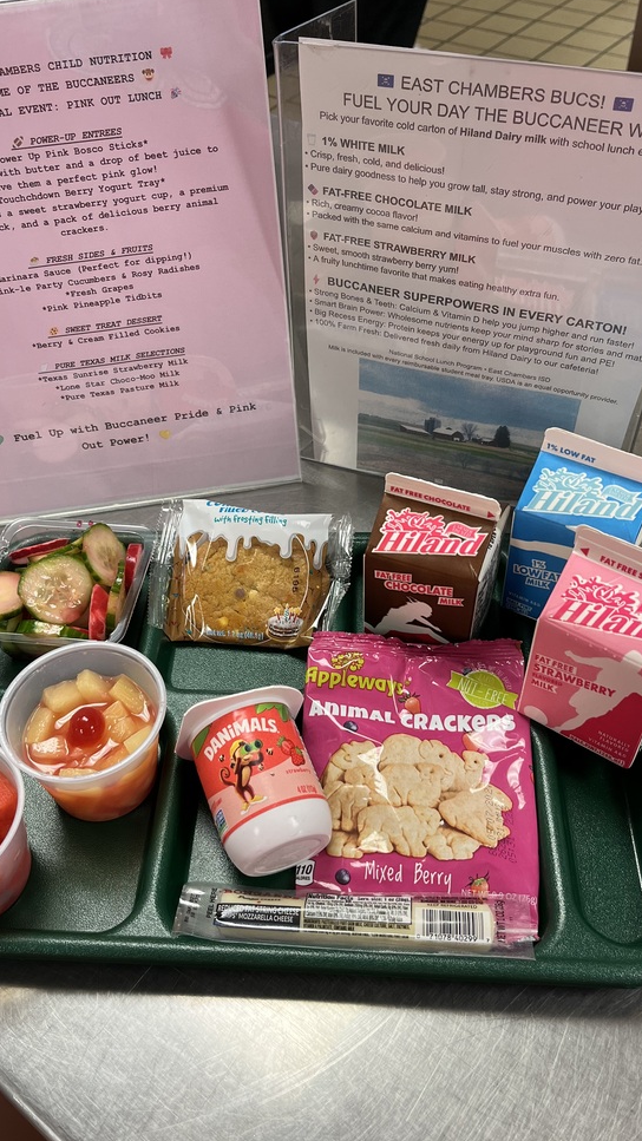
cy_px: 560
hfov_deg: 38.9
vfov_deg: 64.3
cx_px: 282
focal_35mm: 30
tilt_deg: -47.1
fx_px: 908
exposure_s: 1/120
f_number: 1.6
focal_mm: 5.1
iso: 125
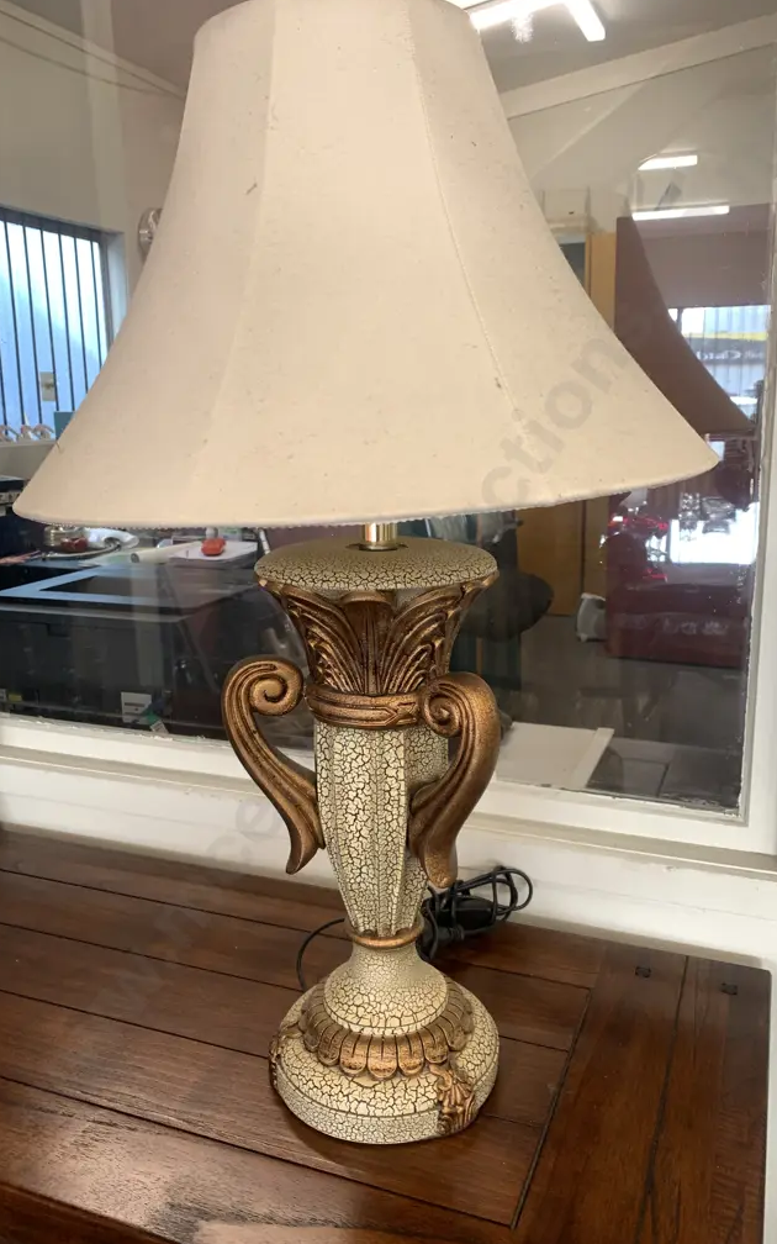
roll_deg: +1.6
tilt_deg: -12.5
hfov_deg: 44.5
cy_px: 621
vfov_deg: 66.5
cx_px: 406
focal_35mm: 28
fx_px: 949
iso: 64
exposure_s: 1/100
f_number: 1.8
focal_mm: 4.25
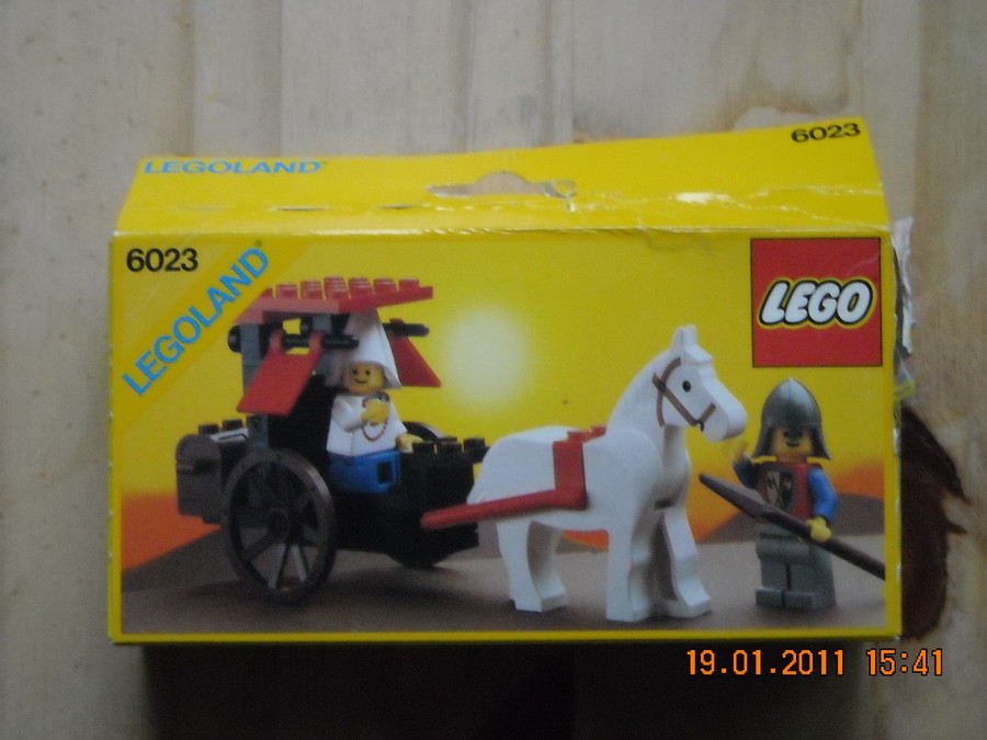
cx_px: 494
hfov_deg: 25.7
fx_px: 2167
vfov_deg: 19.4
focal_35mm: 76
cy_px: 370
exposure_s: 1/22
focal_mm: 12.3
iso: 800
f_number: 3.9
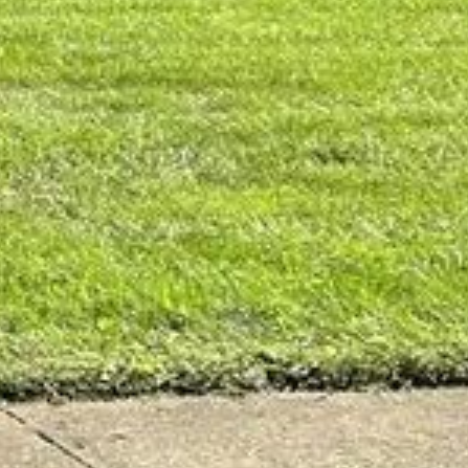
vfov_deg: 10.8
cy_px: -170
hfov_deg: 9.8
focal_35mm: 158
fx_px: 2417
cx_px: -644
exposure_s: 1/1751
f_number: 1.5
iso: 50
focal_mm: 5.7
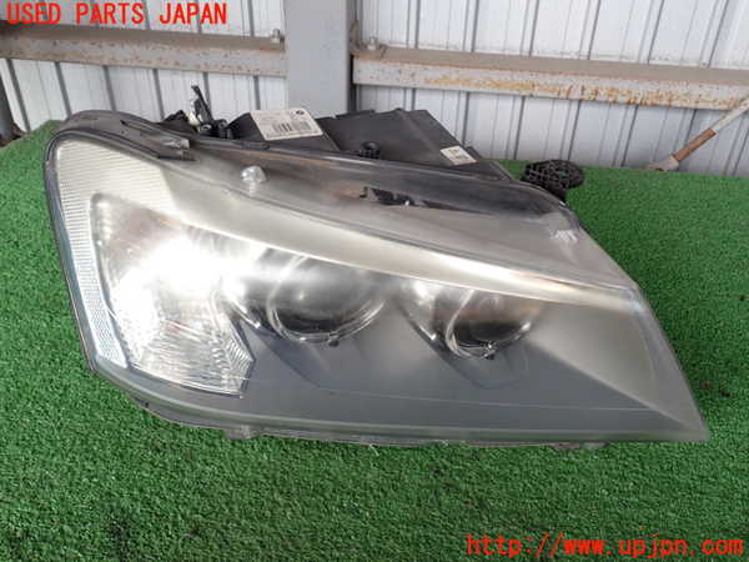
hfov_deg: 56.8
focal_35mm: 32
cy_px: 281
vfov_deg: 44.2
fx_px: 692
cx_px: 374
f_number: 3.2
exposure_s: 1/100
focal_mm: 5.79
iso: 100
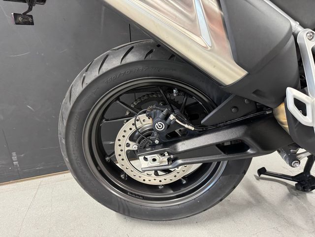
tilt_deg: -22.3
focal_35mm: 24
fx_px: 218
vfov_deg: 56.8
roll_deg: +2.1
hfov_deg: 71.6
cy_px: 118
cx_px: 158
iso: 500
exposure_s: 1/50
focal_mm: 6.76
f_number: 1.78
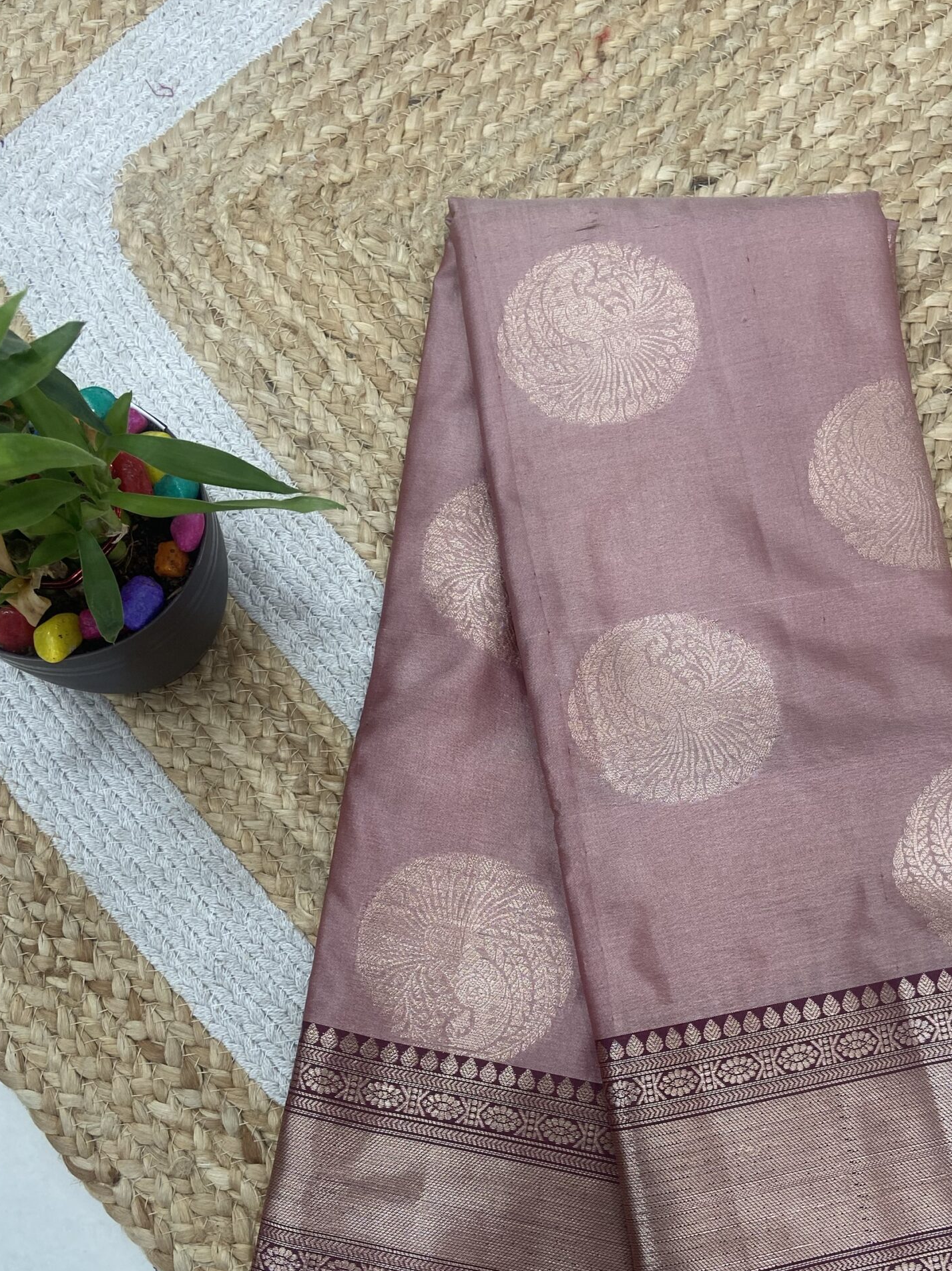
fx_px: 1284
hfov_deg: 40.7
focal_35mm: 35
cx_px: 515
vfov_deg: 52.2
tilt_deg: -77.1
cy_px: 779
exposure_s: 1/100
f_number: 1.8
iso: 100
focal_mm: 4.25
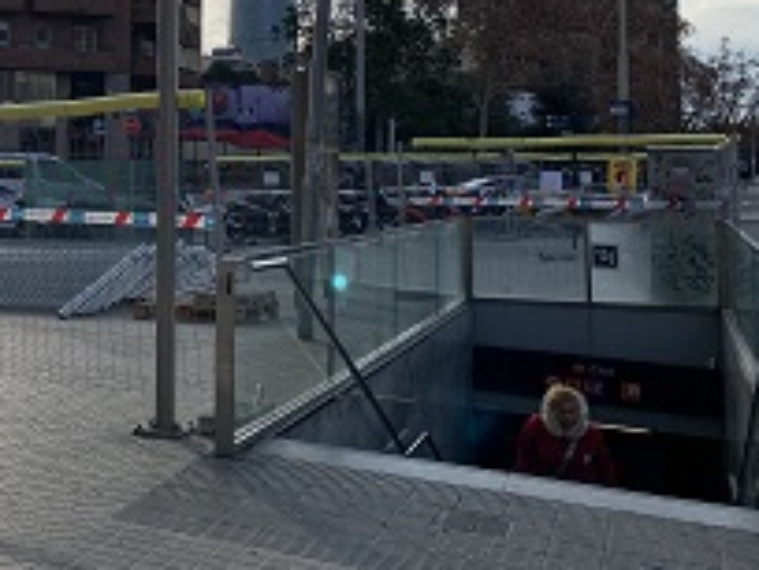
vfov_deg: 27.6
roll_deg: -1.7
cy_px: 71
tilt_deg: +3.7
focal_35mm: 51
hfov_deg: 34.8
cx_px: 41
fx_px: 1118
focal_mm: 4.25
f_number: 1.8
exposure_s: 1/2257
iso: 25
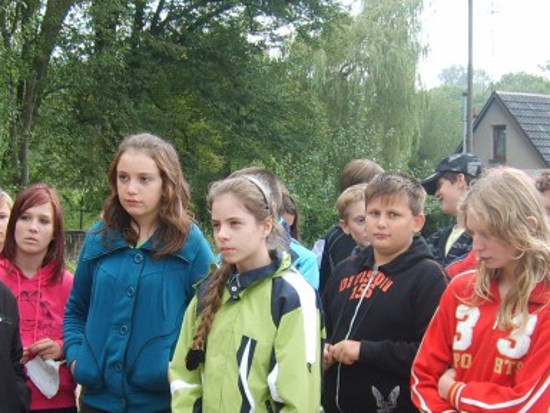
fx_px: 1160
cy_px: 297
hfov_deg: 26.6
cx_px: 226
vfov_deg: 20.1
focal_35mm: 73
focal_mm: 5.8
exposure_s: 1/90
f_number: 2.8
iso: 50
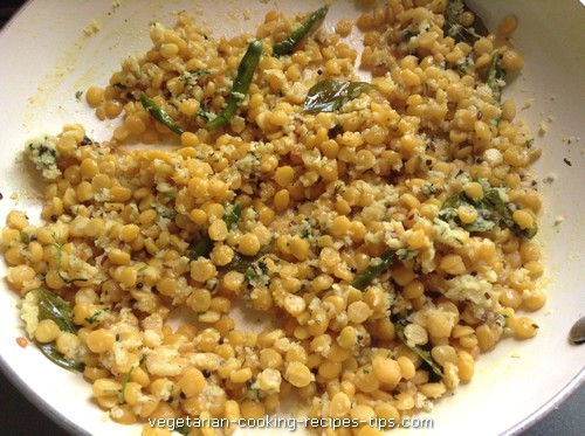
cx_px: 292
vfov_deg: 42.8
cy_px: 218
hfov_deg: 55.4
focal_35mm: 33
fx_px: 557
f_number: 2.4
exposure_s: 1/24
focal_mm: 3.3
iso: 80
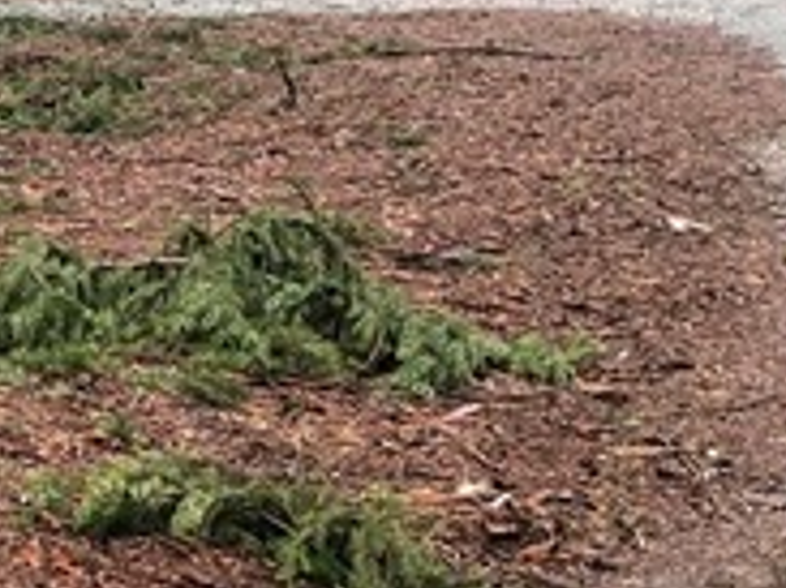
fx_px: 3563
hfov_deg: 12.5
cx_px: 644
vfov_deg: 9.3
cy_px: -193
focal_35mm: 157
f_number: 1.8
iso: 25
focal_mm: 3.99
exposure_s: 1/45
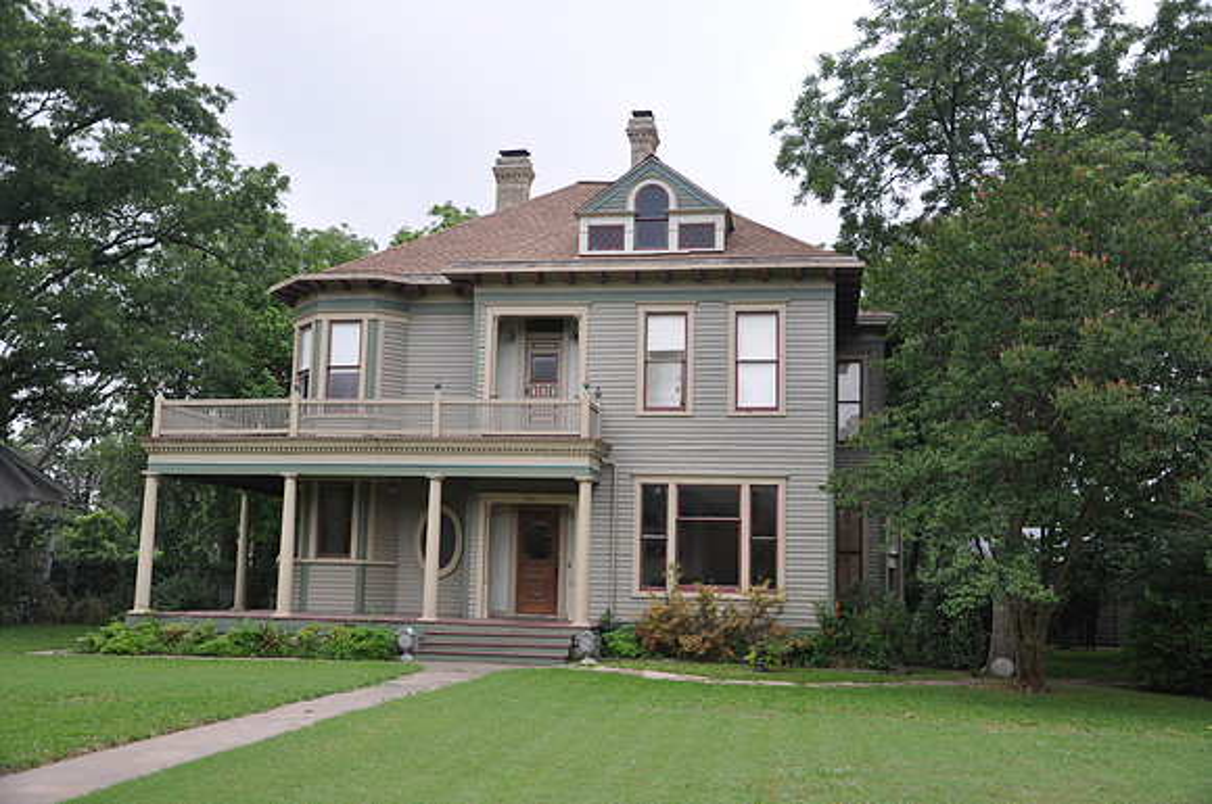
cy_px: 402
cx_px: 606
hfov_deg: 51.3
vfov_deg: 35.4
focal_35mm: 38
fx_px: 1261
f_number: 4.5
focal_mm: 25
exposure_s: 1/80
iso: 400
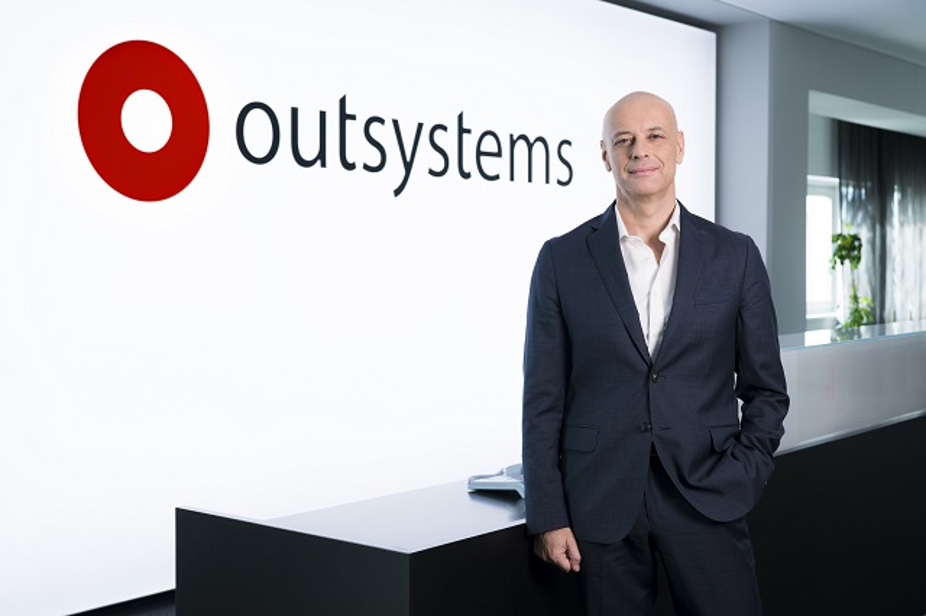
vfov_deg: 27.0
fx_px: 1285
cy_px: 308
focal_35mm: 50
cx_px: 463
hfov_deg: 39.6
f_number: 4
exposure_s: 1/160
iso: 800
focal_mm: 50
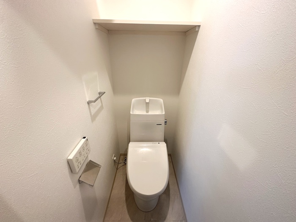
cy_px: 111
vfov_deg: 85.7
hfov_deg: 102.1
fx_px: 120
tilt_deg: -26.0
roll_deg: -1.5
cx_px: 148
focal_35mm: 14
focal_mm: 2.22
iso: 160
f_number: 2.2
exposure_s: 1/60
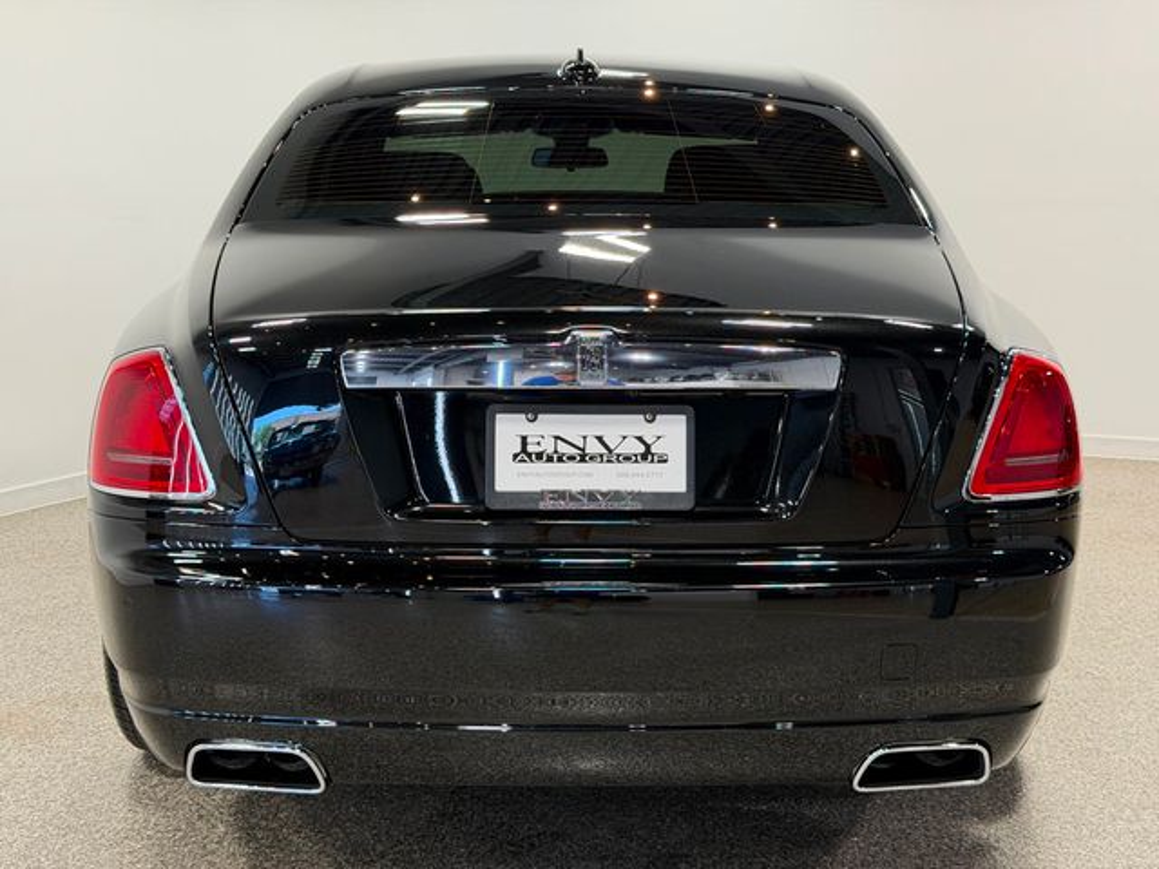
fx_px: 1607
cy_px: 434
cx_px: 580
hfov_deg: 39.7
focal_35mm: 48
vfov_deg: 30.3
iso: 100
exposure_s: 1/120
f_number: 1.78
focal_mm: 6.76
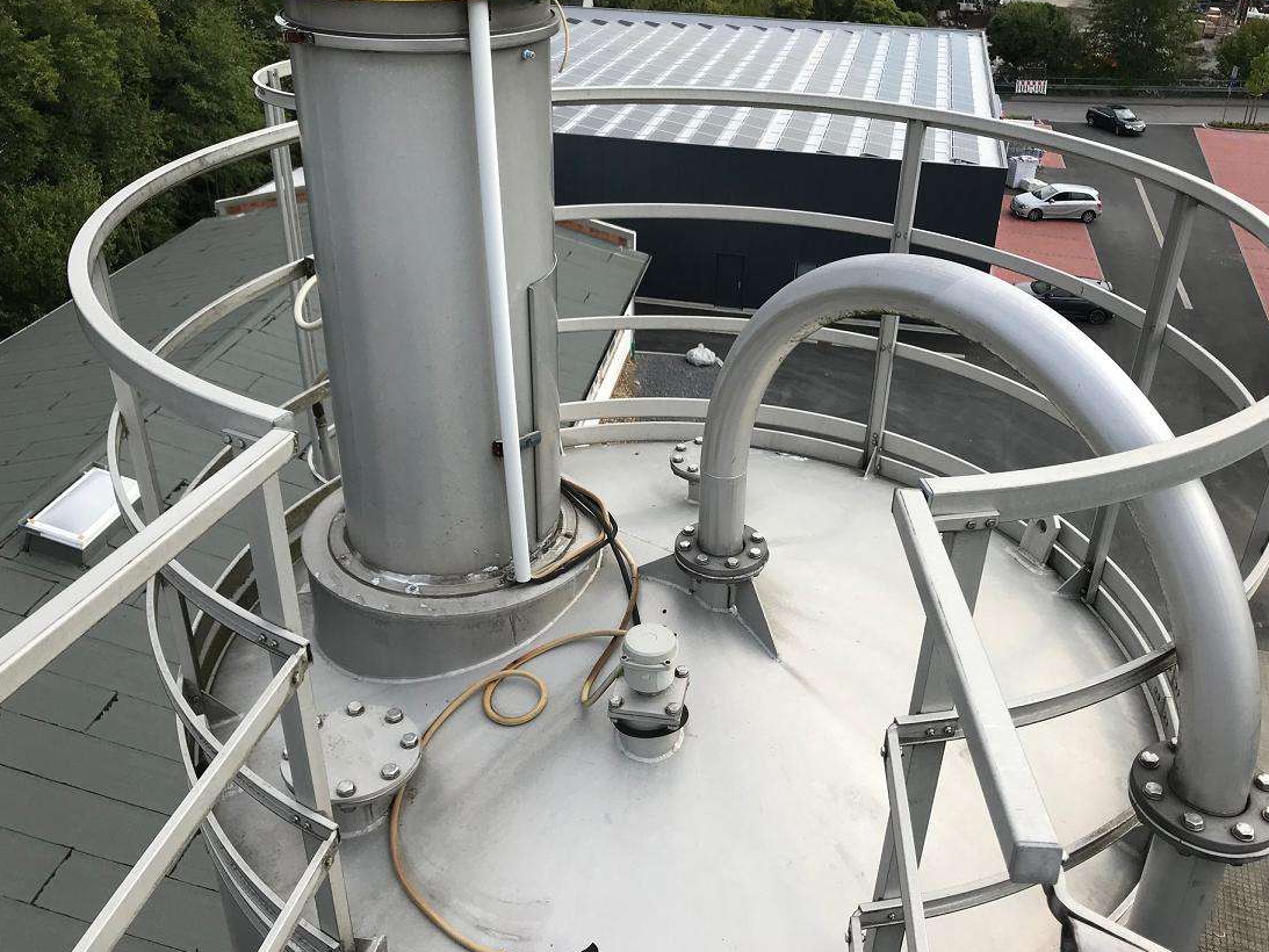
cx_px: 663
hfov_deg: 58.3
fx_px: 1137
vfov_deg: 45.4
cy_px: 460
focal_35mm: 31
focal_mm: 3.99
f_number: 1.8
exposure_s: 1/1597
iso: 20
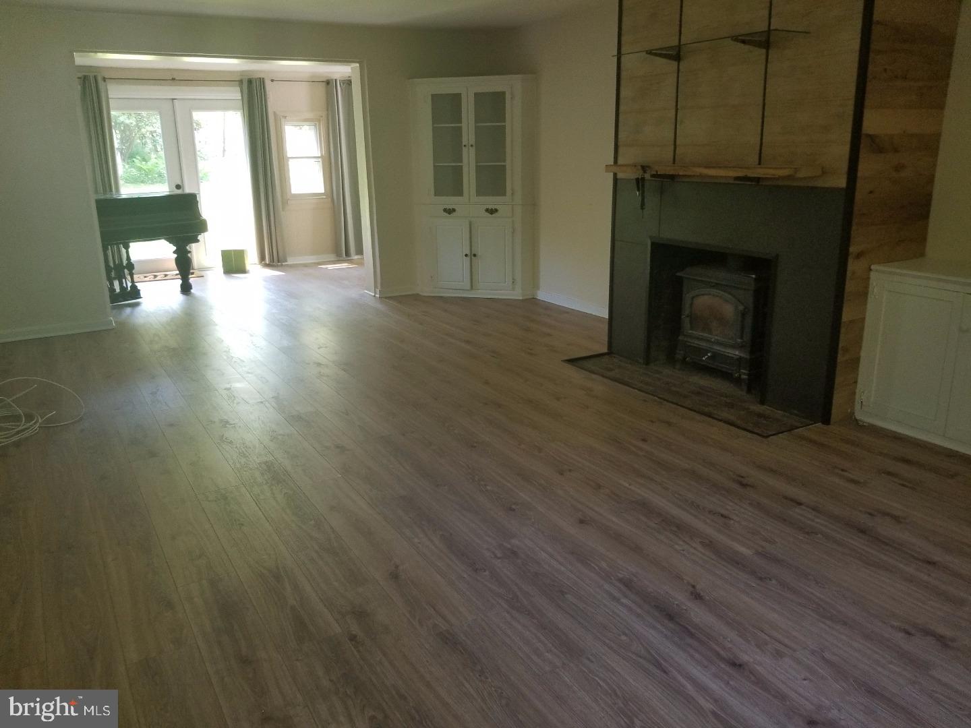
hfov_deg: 67.3
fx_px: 729
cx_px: 486
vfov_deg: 53.1
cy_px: 364
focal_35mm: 26
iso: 160
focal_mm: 4.25
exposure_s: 1/47
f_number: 1.7
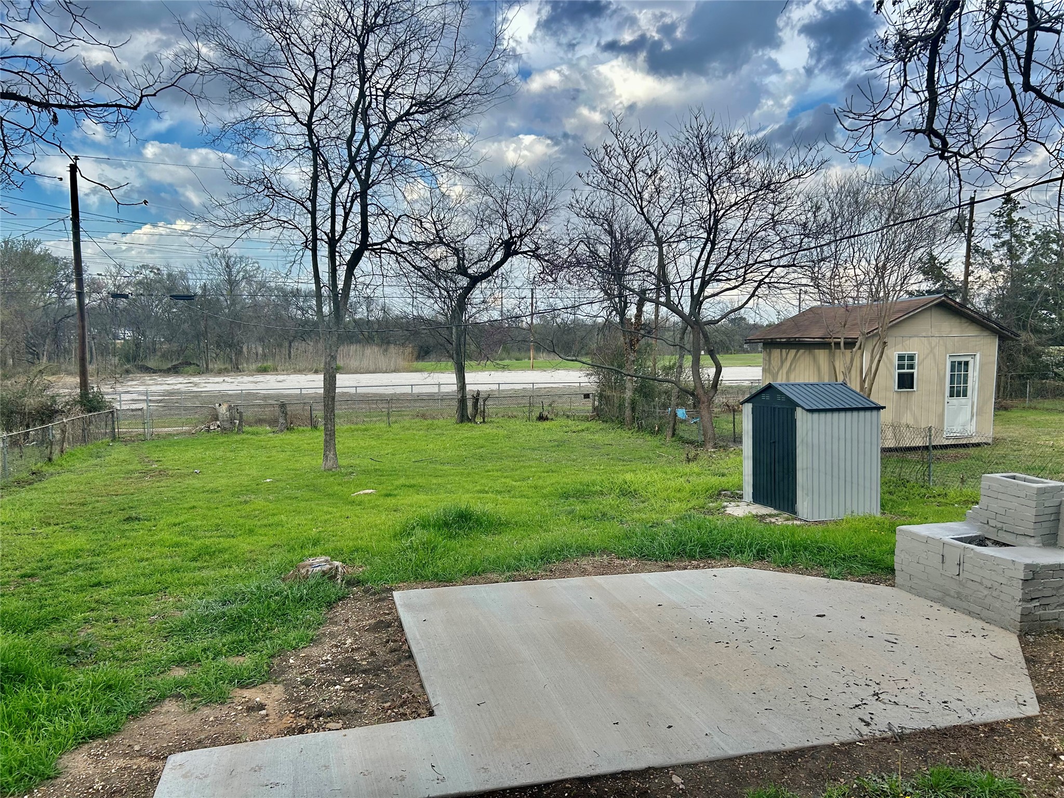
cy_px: 399
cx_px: 532
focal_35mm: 26
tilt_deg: -4.6
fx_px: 799
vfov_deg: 53.1
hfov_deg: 67.3
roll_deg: +0.3
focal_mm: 5.7
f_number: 1.5
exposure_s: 1/1698
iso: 50
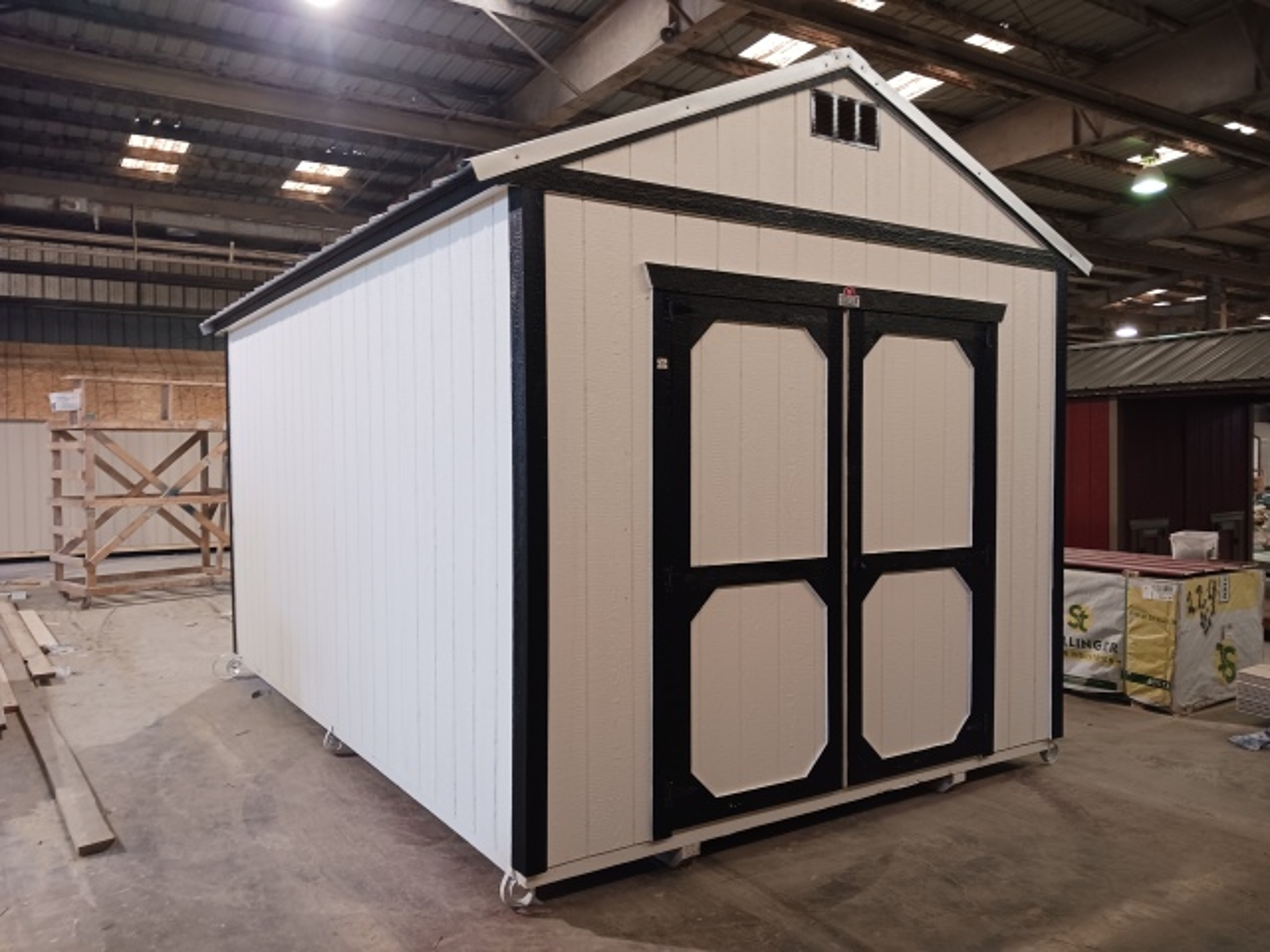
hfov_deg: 65.3
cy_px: 476
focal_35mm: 27
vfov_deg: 51.4
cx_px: 635
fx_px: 991
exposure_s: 1/30
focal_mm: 4
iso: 200
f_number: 1.8
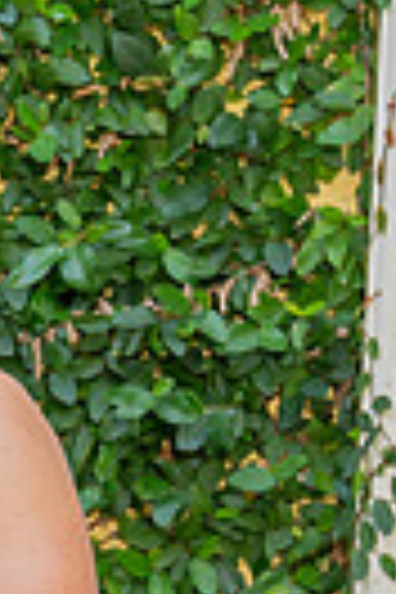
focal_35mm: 311
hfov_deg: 4.2
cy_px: 655
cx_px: -1066
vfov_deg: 6.6
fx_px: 5131
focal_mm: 54
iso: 200
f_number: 4.5
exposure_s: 1/200
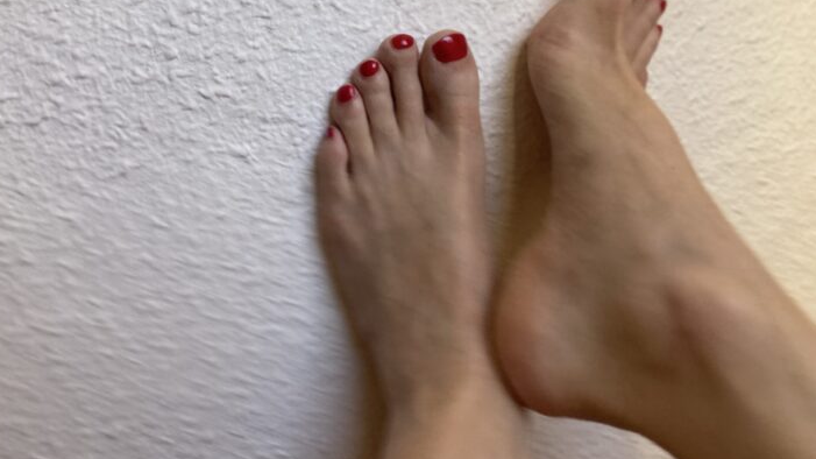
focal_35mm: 31
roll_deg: +0.8
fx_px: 671
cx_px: 405
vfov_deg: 37.5
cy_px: 168
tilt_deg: -15.7
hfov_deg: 62.6
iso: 50
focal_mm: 3.99
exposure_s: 1/121
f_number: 1.8
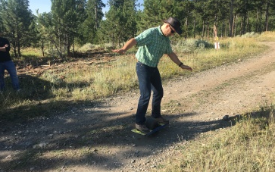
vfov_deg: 40.6
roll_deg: +0.1
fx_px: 232
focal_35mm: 31
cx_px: 137
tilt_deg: -10.9
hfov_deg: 61.2
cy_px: 85
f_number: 2.2
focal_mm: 4.15
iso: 25
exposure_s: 1/725
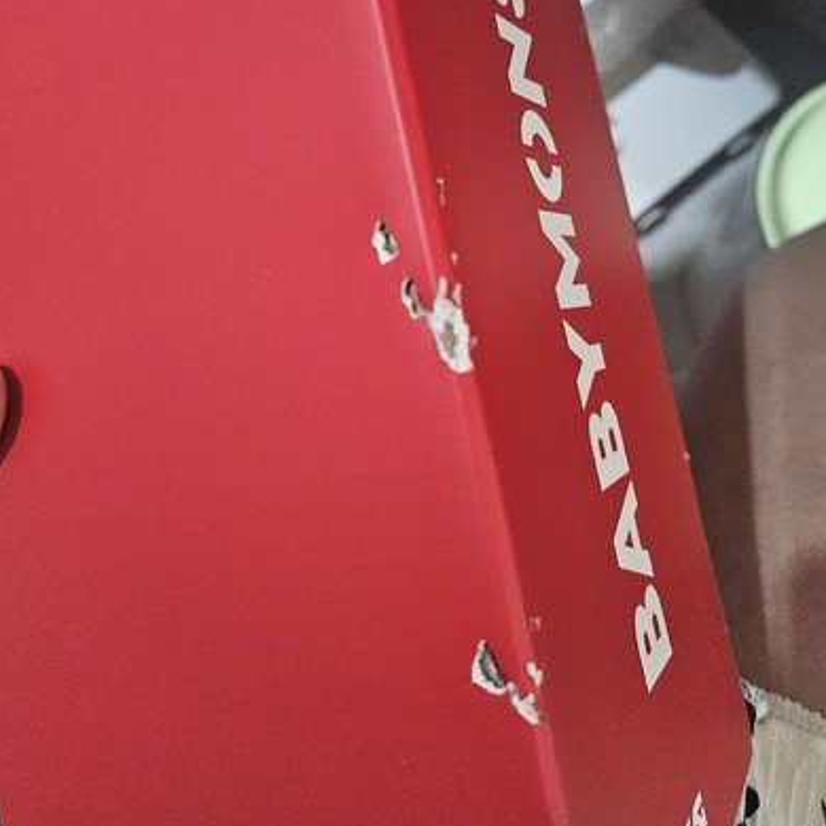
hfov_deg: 55.6
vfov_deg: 54.7
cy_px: 287
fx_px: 783
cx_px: 419
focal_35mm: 29
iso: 1000
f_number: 1.8
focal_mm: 5
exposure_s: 1/120
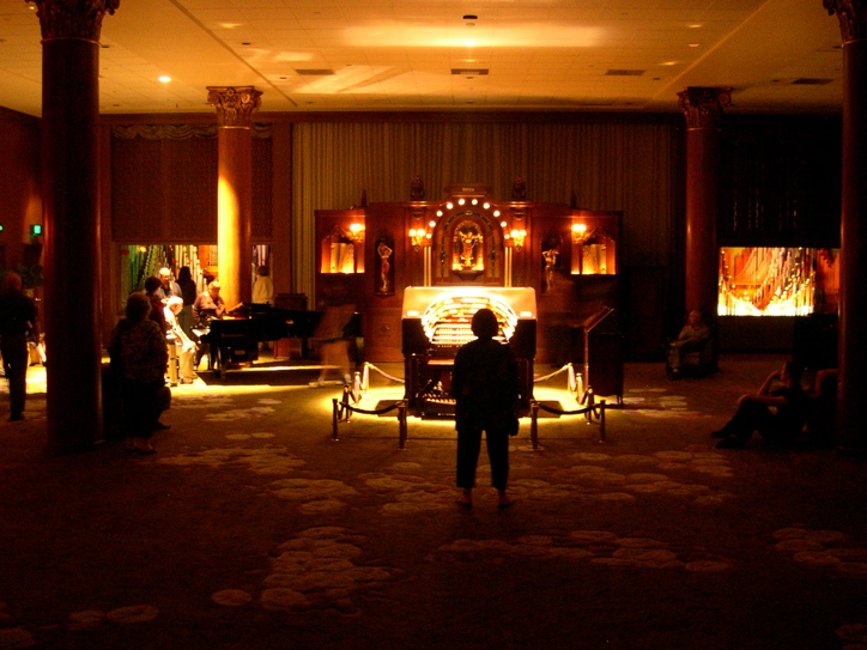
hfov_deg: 44.8
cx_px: 437
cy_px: 300
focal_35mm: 42
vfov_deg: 34.3
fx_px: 1052
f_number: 2.8
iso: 400
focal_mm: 8
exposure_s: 1/1.8
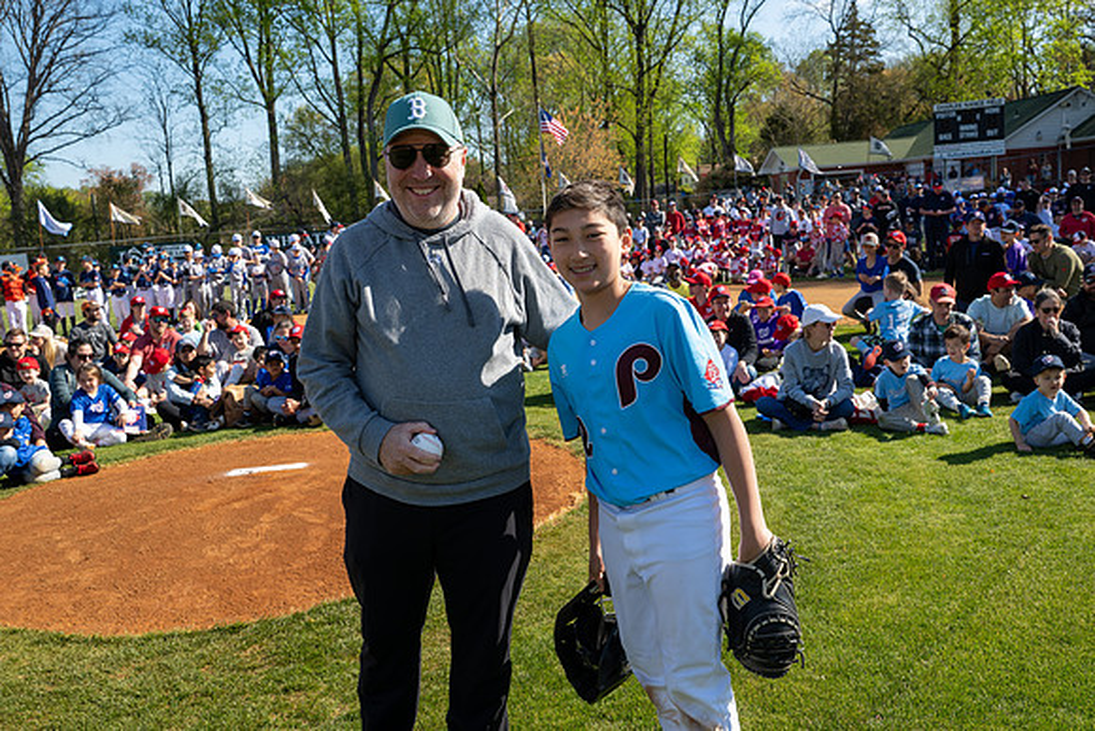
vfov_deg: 40.9
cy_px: 349
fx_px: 979
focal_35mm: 32
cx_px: 548
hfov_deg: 58.5
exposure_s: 1/400
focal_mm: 30
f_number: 7.1
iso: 200
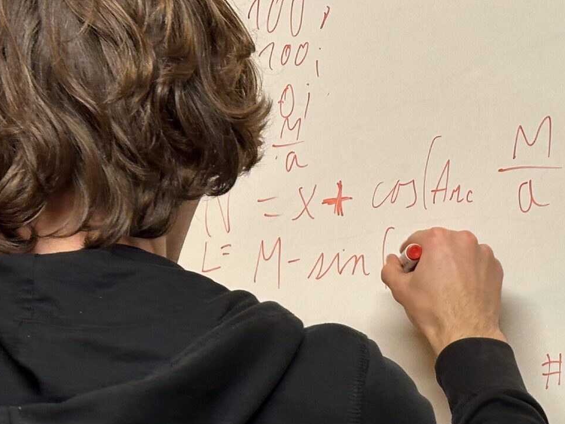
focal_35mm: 128
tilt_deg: -2.9
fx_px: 2089
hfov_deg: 15.3
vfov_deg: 11.4
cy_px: 442
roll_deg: -0.4
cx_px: 474
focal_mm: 6.86
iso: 80
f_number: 1.78
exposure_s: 1/50
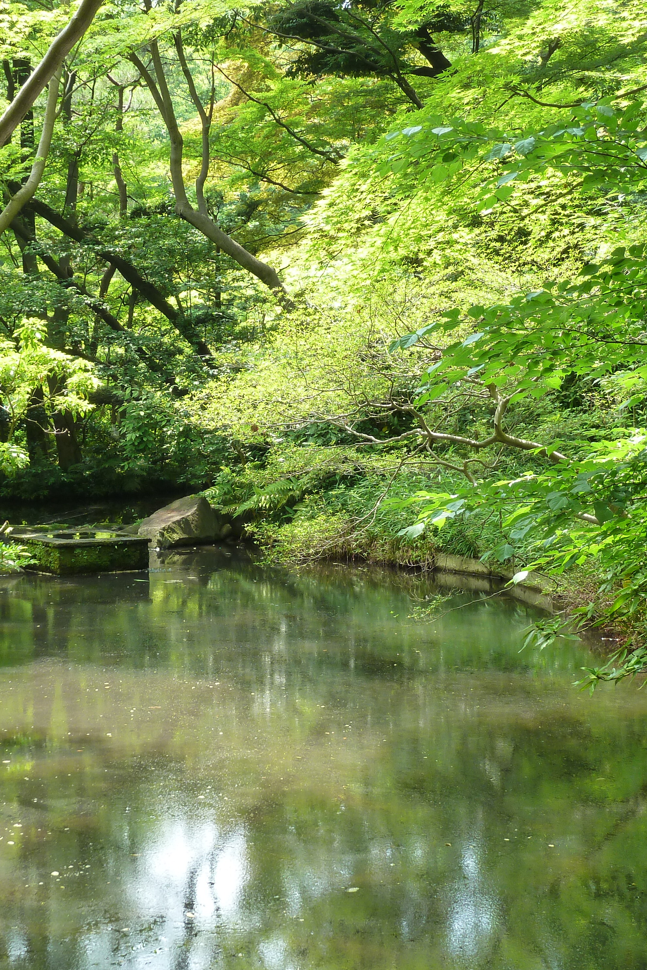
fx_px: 1967
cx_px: 262
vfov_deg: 27.7
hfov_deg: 18.7
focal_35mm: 73
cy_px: 490
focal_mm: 8.5
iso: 125
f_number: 3.8
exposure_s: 1/60
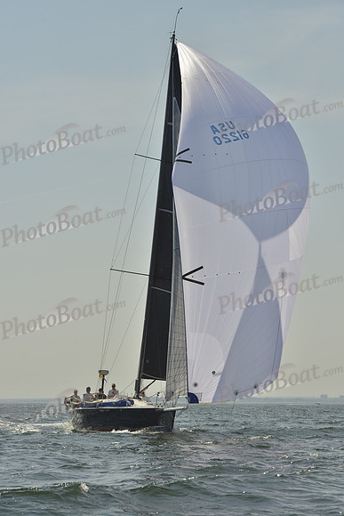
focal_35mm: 92
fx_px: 1318
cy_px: 258
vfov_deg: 22.1
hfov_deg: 14.9
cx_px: 172
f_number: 9
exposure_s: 1/1250
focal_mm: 92
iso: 200
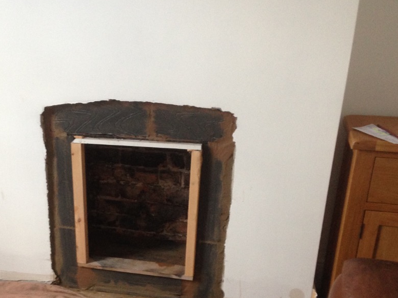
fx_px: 586
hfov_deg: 36.9
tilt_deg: -25.7
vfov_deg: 28.2
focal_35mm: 51
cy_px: 223
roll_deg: +0.0
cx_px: 118
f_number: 2.4
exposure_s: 1/20
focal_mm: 4.12
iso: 160
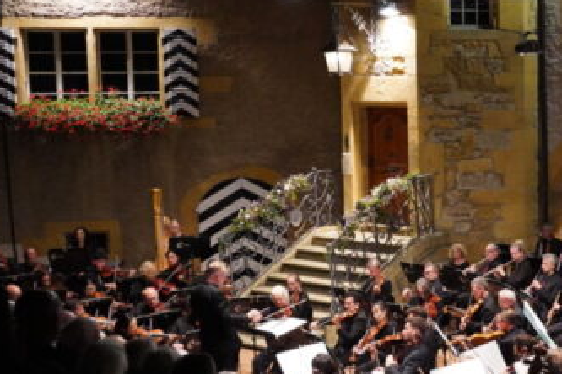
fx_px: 1077
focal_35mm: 69
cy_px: 168
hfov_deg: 27.6
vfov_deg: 19.7
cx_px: 562
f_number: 3.5
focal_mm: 33
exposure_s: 1/640
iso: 12800
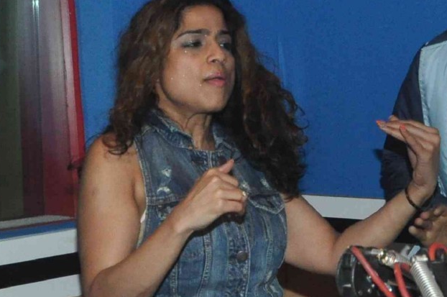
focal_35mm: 98
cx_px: 55
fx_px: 1215
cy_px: 160
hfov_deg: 20.5
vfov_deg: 13.9
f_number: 10
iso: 1250
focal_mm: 18
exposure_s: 1/200
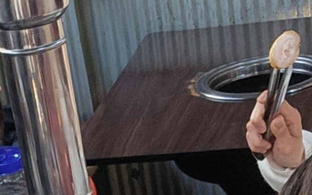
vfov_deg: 8.0
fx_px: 1318
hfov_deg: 13.4
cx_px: 32
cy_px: 398
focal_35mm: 155
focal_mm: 3.3
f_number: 2.2
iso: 250
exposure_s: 1/60
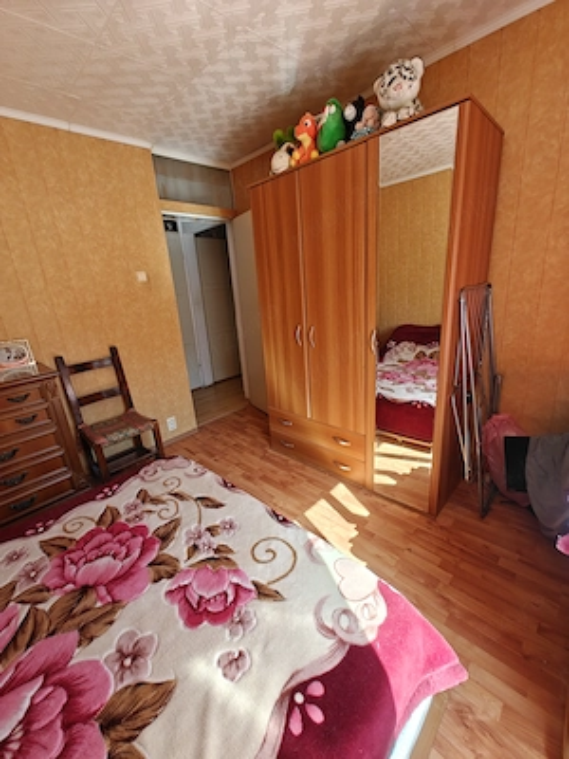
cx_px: 284
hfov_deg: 85.7
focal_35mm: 14
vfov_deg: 102.1
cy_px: 380
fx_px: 307
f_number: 2.2
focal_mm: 2.62
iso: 64
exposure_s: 1/65
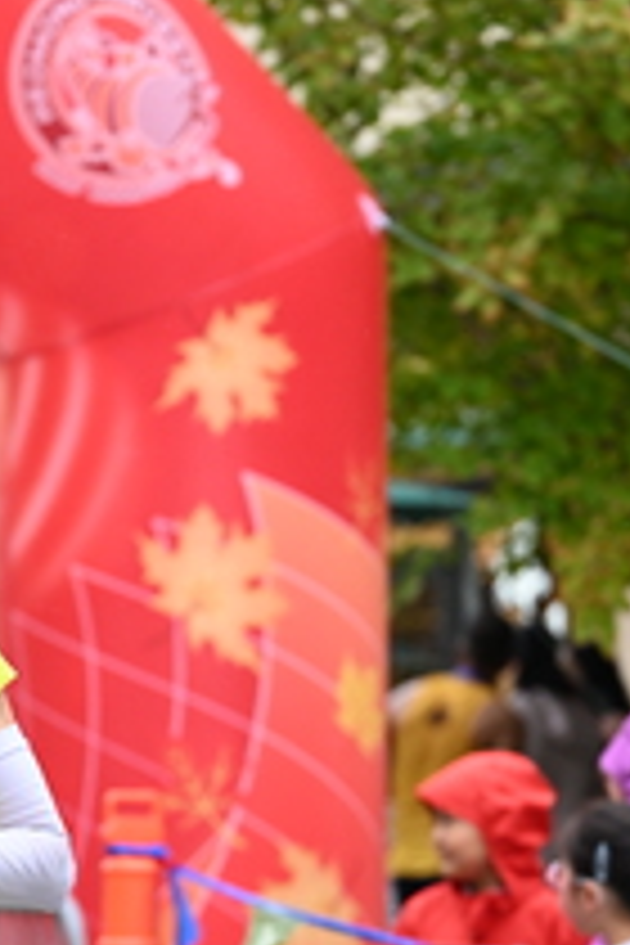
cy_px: 702
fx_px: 4961
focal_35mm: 189
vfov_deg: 10.9
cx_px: 25
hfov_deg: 7.2
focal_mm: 72
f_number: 2.8
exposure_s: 1/1600
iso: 1000
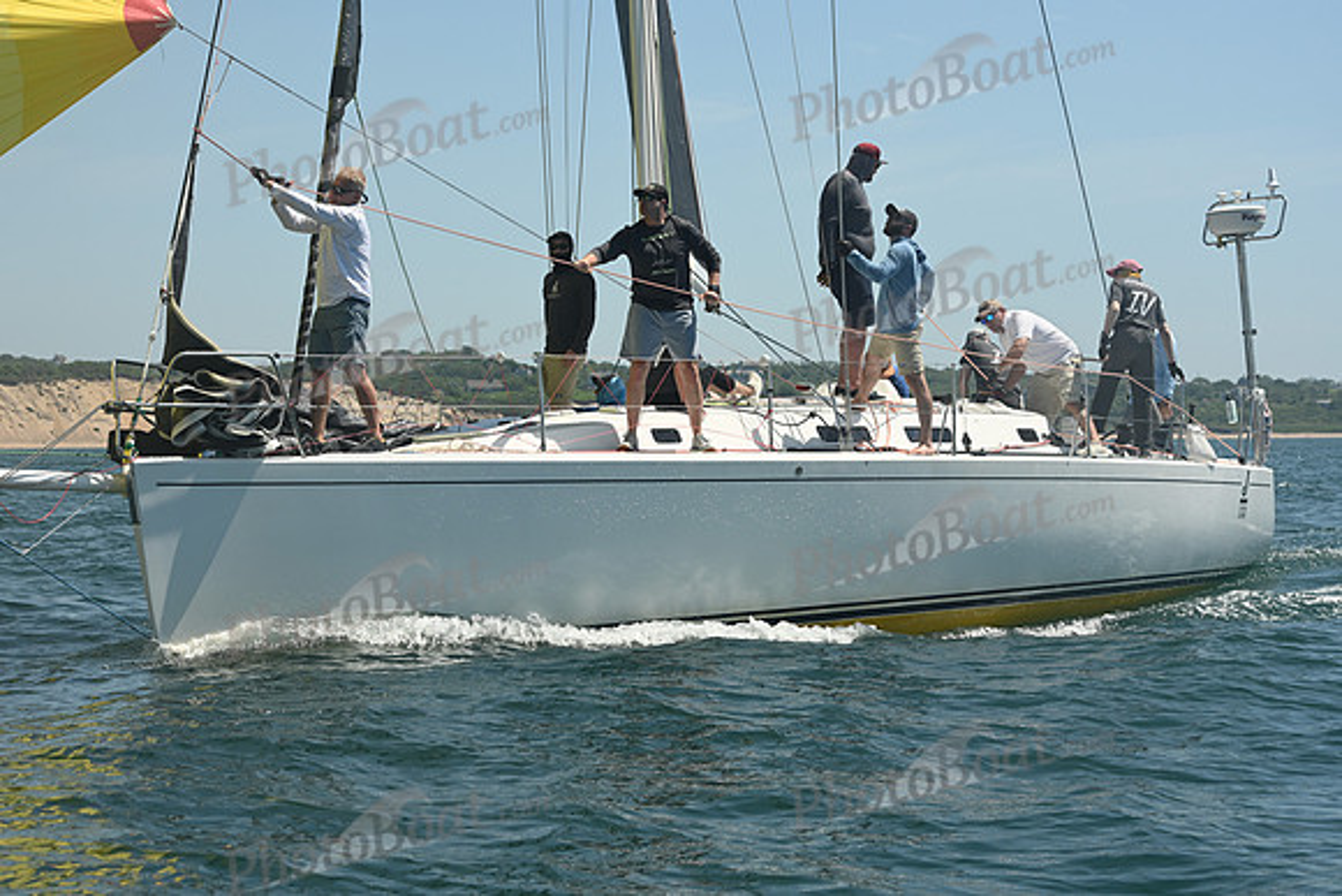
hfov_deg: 22.1
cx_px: 671
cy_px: 448
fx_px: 3430
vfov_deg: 14.9
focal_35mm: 92
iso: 320
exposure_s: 1/1000
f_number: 9
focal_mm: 92
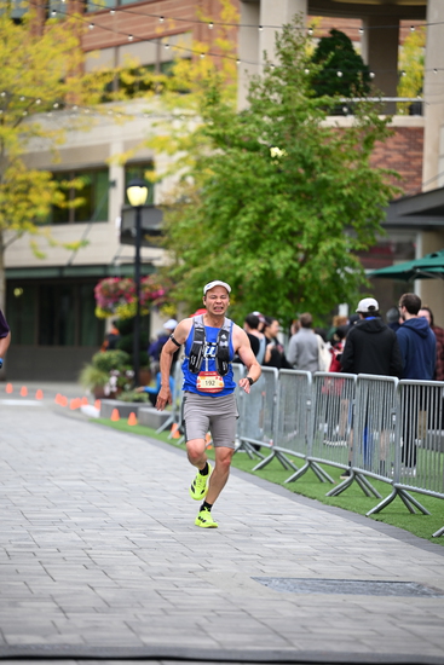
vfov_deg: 14.6
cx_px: 222
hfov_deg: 9.8
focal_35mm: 140
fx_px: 2588
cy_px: 332
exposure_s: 1/2000
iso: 640
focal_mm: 140
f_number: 2.8
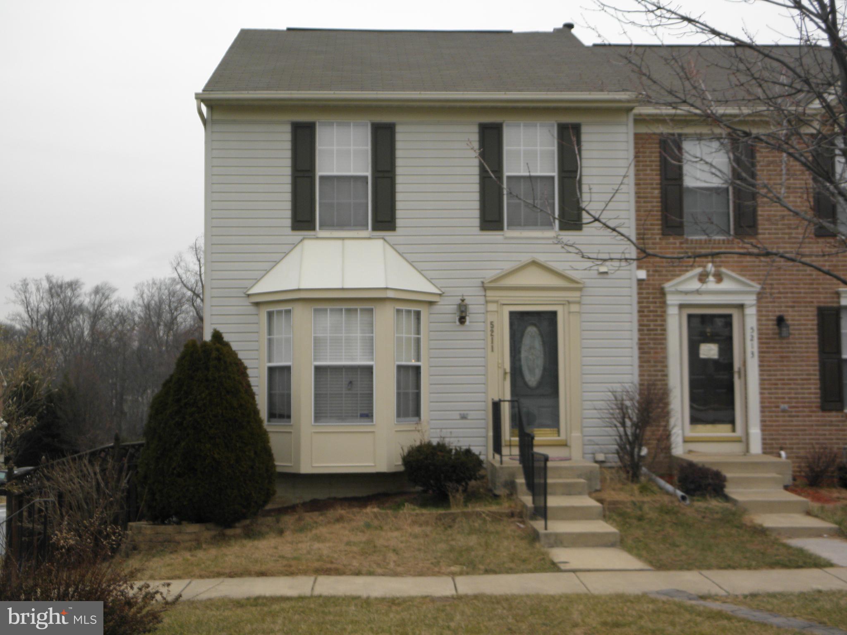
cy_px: 318
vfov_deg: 32.9
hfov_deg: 42.9
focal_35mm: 44
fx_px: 1077
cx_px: 424
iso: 100
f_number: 3.9
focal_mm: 7.9
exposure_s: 1/250
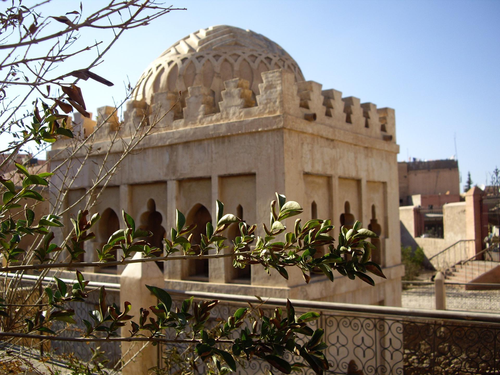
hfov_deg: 49.0
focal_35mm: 38
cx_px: 250
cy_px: 188
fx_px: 549
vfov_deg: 37.7
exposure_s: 1/80
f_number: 8
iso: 64
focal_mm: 7.9
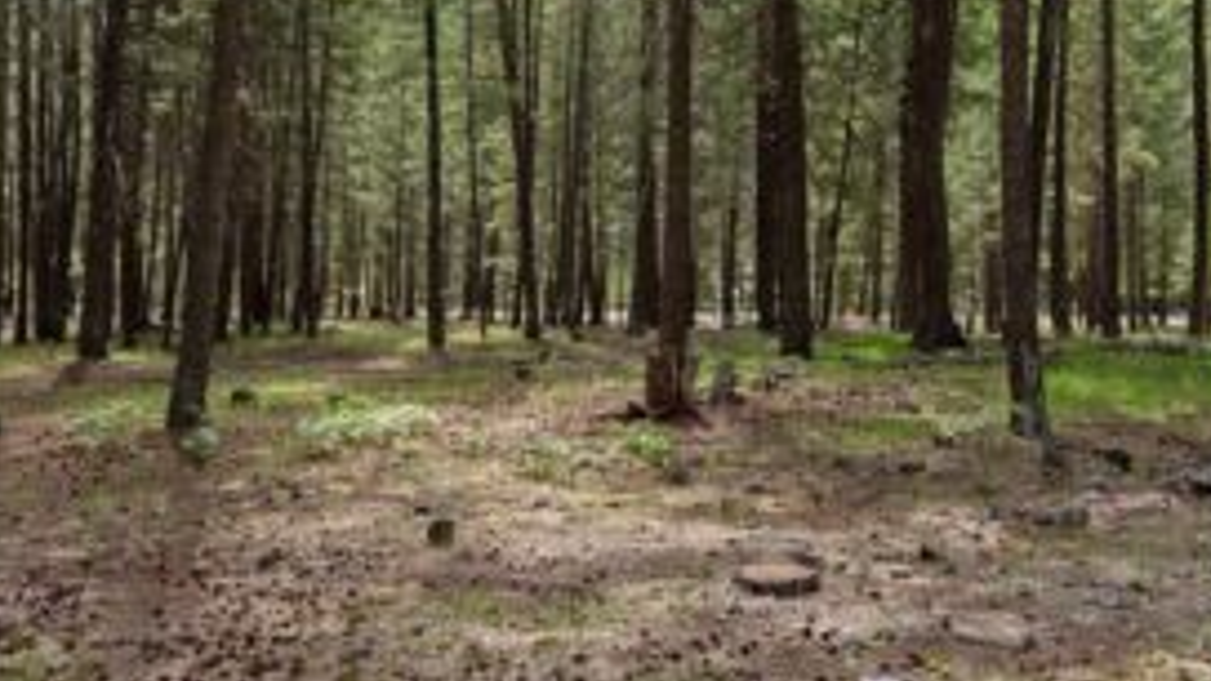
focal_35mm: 37
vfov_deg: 31.8
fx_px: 1188
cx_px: 450
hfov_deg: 53.4
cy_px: 247
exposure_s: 1/8000
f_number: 2.8
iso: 100
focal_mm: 24
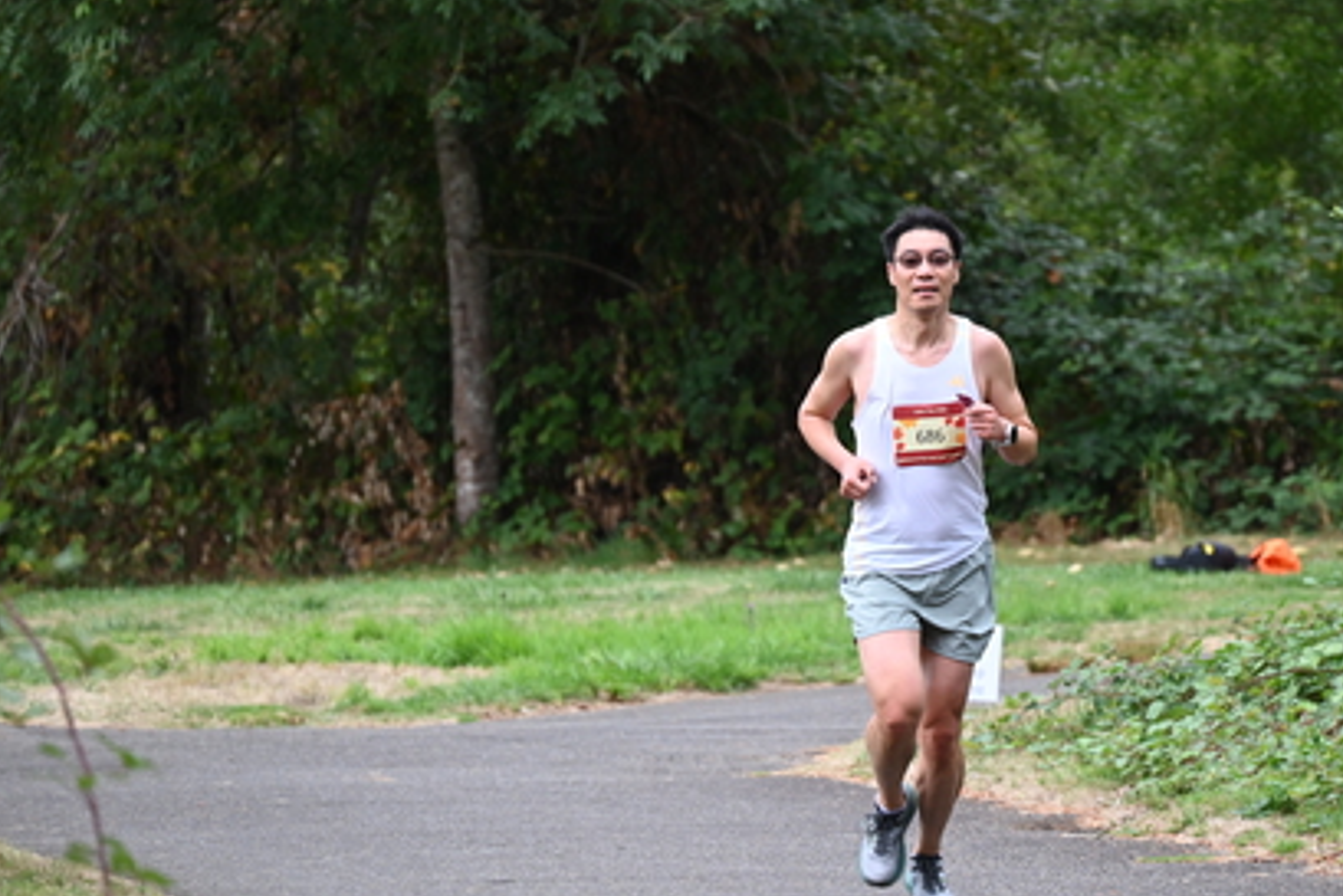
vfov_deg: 5.1
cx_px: 883
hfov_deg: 7.7
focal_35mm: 269
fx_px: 10038
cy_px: 418
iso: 720
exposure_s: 1/250
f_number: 6.3
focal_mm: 200
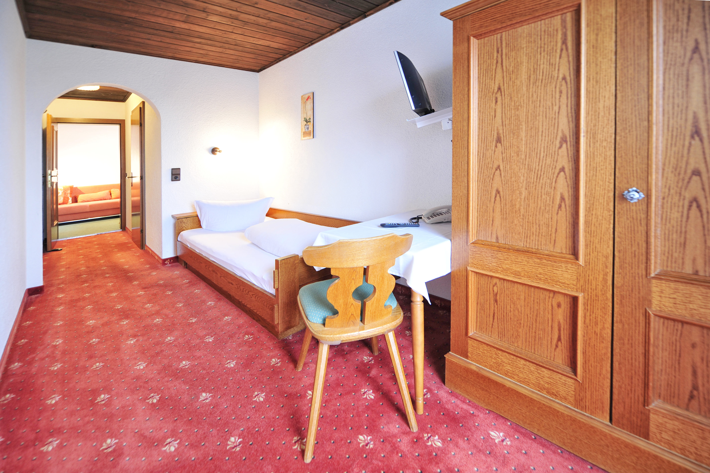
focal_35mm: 14
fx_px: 276
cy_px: 236
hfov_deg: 104.3
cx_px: 355
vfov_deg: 81.1
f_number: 2.8
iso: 500
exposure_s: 1/10
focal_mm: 14
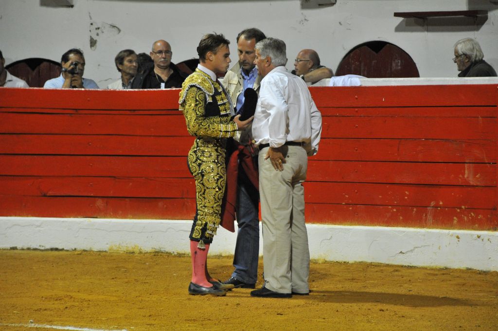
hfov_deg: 10.6
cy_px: 166
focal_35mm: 195
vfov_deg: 7.0
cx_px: 249
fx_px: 2694
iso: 1600
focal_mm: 130
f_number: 5.6
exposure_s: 1/90
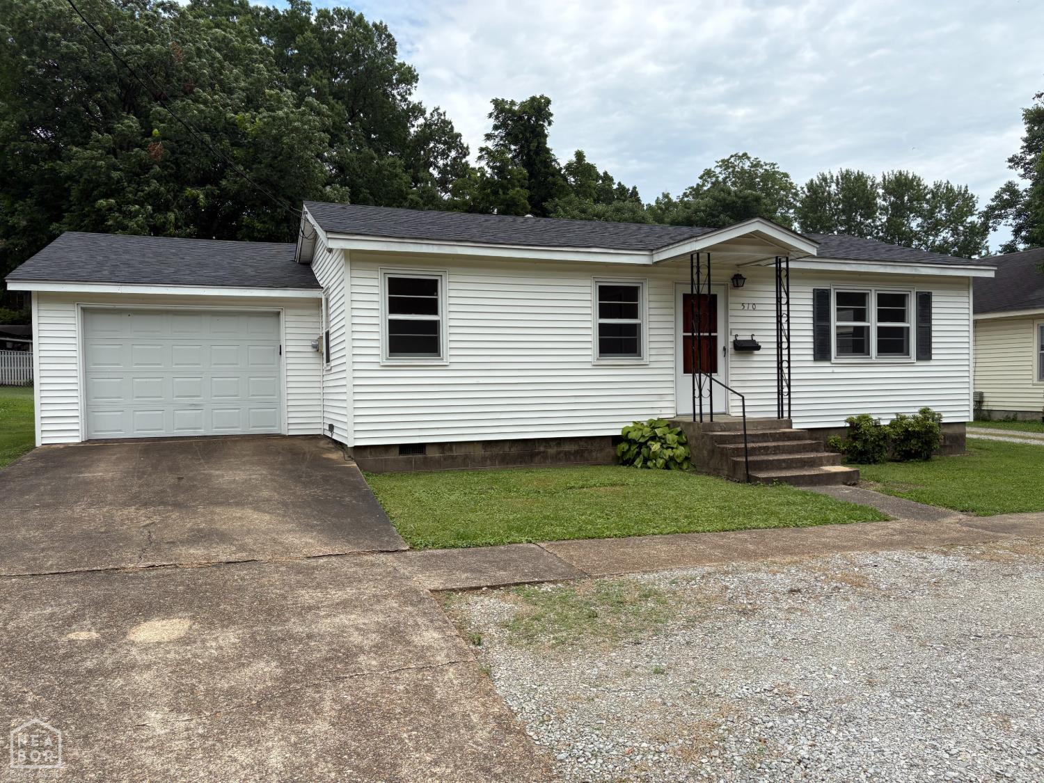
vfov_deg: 53.1
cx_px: 522
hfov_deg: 67.3
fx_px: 784
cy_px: 392
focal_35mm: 26
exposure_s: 1/2985
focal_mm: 5.96
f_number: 1.6
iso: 50
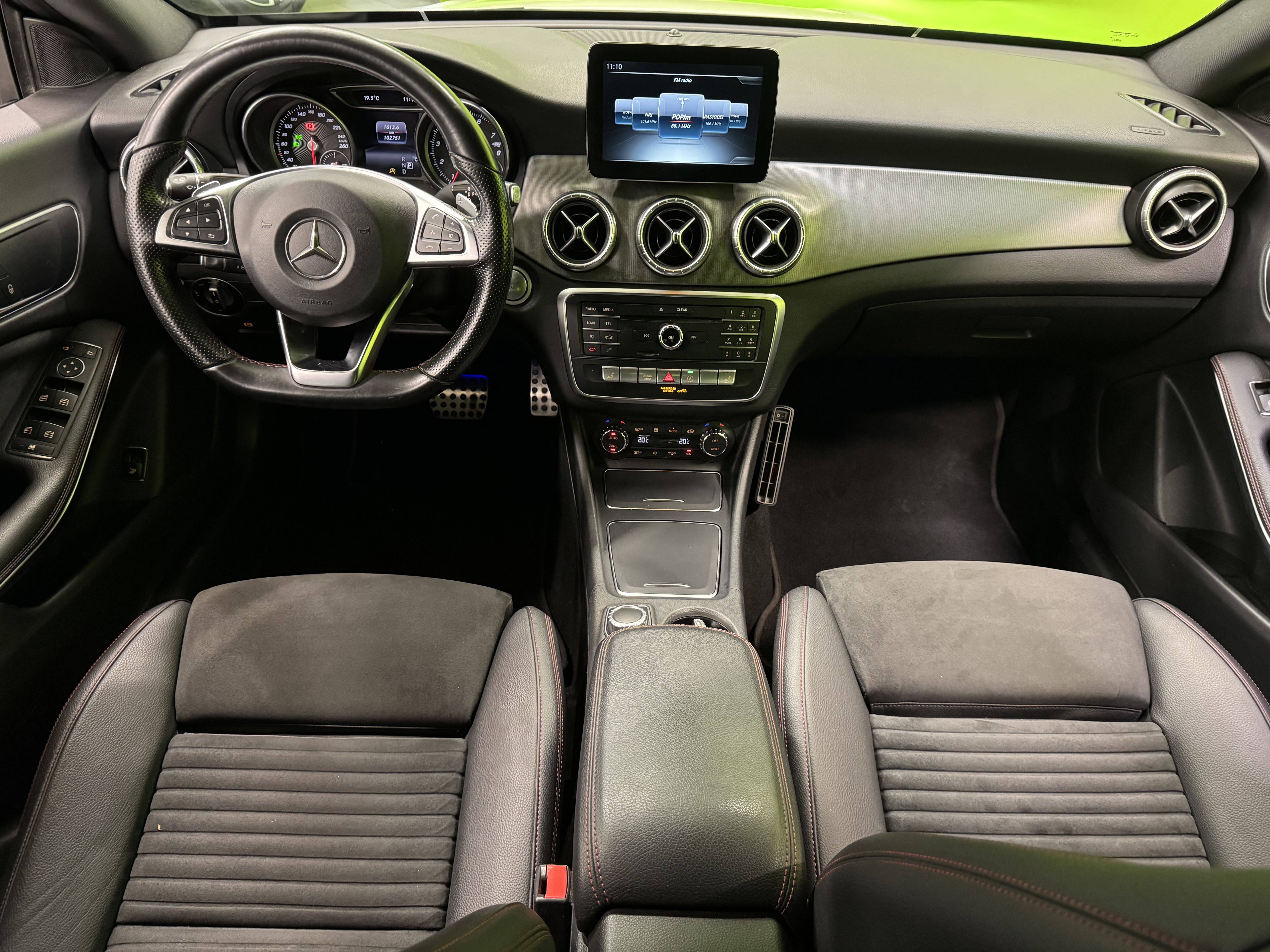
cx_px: 635
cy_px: 476
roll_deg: -1.5
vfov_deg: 56.8
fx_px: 881
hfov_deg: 71.6
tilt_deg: -36.3
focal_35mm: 24
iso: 800
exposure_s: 1/33
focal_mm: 6.76
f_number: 1.78
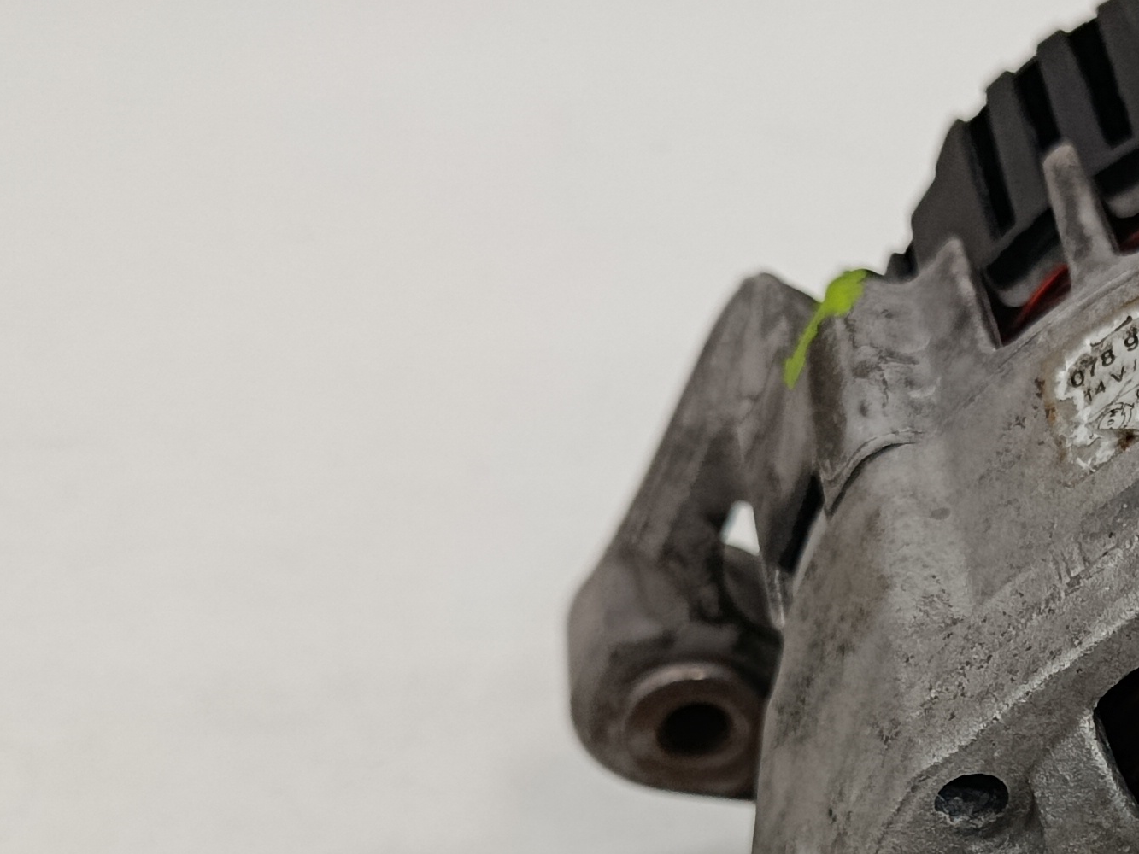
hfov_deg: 24.5
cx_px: 1373
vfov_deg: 19.8
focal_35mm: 72
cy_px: 869
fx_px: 2369
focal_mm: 5.24
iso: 1059
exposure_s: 1/100
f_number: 1.7
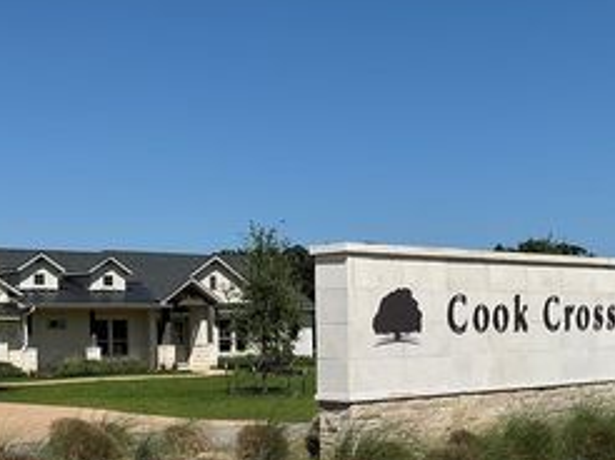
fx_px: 1047
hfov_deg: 32.6
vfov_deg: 24.4
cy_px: 366
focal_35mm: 59
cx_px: 372
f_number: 1.8
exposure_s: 1/4065
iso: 20
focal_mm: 3
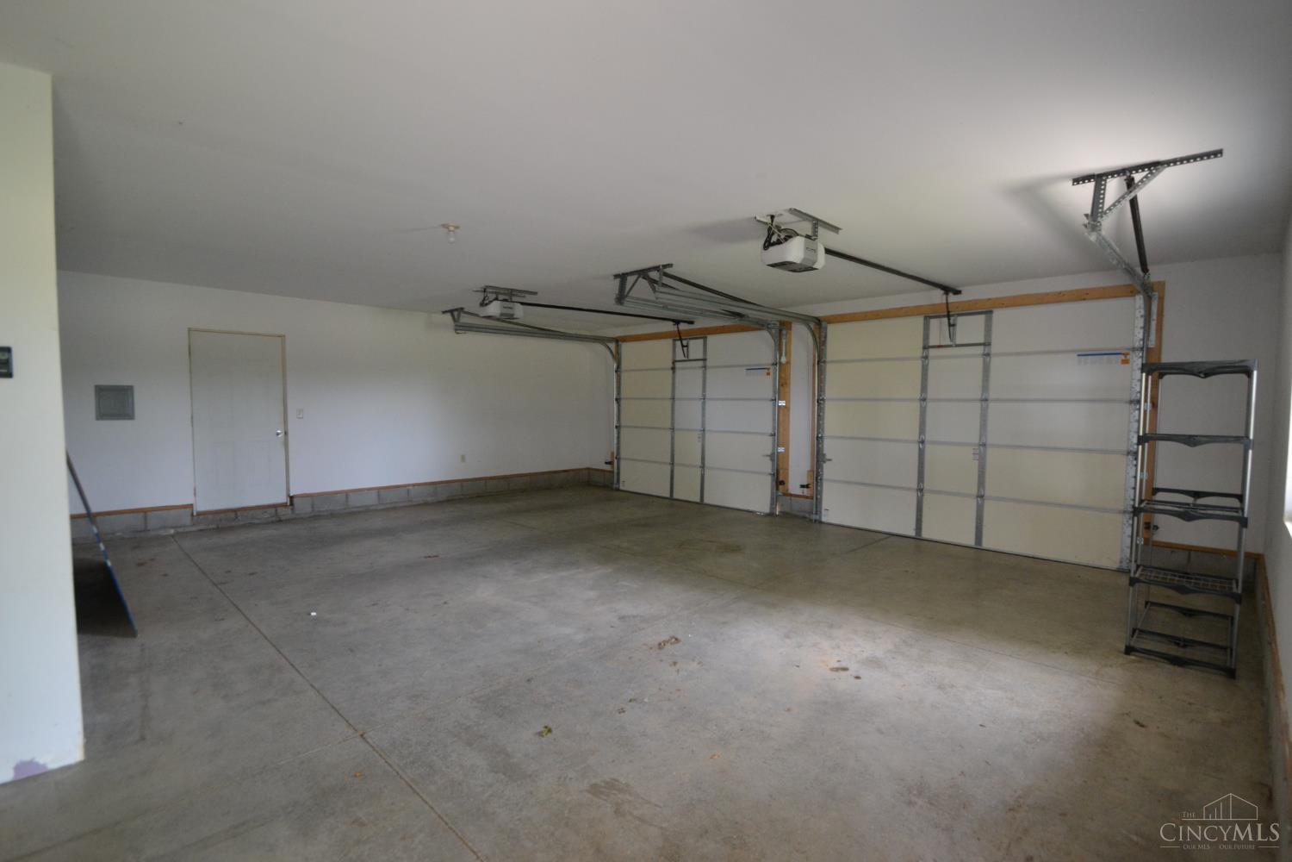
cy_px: 431
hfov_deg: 95.0
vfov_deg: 72.1
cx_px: 646
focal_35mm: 16
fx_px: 592
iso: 1100
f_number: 3.5
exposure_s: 1/60
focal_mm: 11
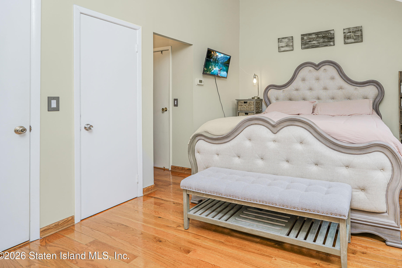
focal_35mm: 21
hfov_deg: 79.2
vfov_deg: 58.5
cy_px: 96
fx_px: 234
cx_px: 259
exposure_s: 1/20
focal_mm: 16
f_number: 4
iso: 64
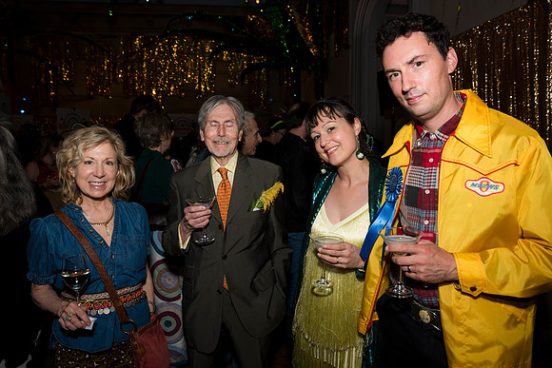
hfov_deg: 63.5
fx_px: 446
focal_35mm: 29
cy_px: 184
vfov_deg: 44.9
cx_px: 276
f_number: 5.6
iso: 800
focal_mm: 29
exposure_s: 1/160
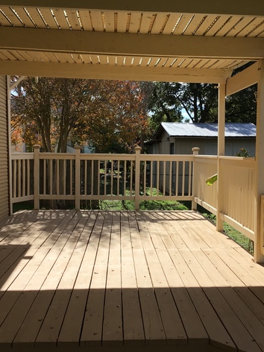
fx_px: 427
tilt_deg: -2.9
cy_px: 176
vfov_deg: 44.8
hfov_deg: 34.3
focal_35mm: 42
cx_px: 146
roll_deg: -0.8
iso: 25
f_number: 2.4
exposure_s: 1/1164
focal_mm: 3.3
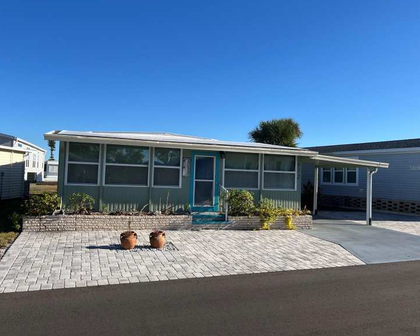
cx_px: 205
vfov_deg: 51.5
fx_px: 348
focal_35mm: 28
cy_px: 167
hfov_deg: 62.2
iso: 50
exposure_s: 1/3413
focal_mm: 5.1
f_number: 1.6
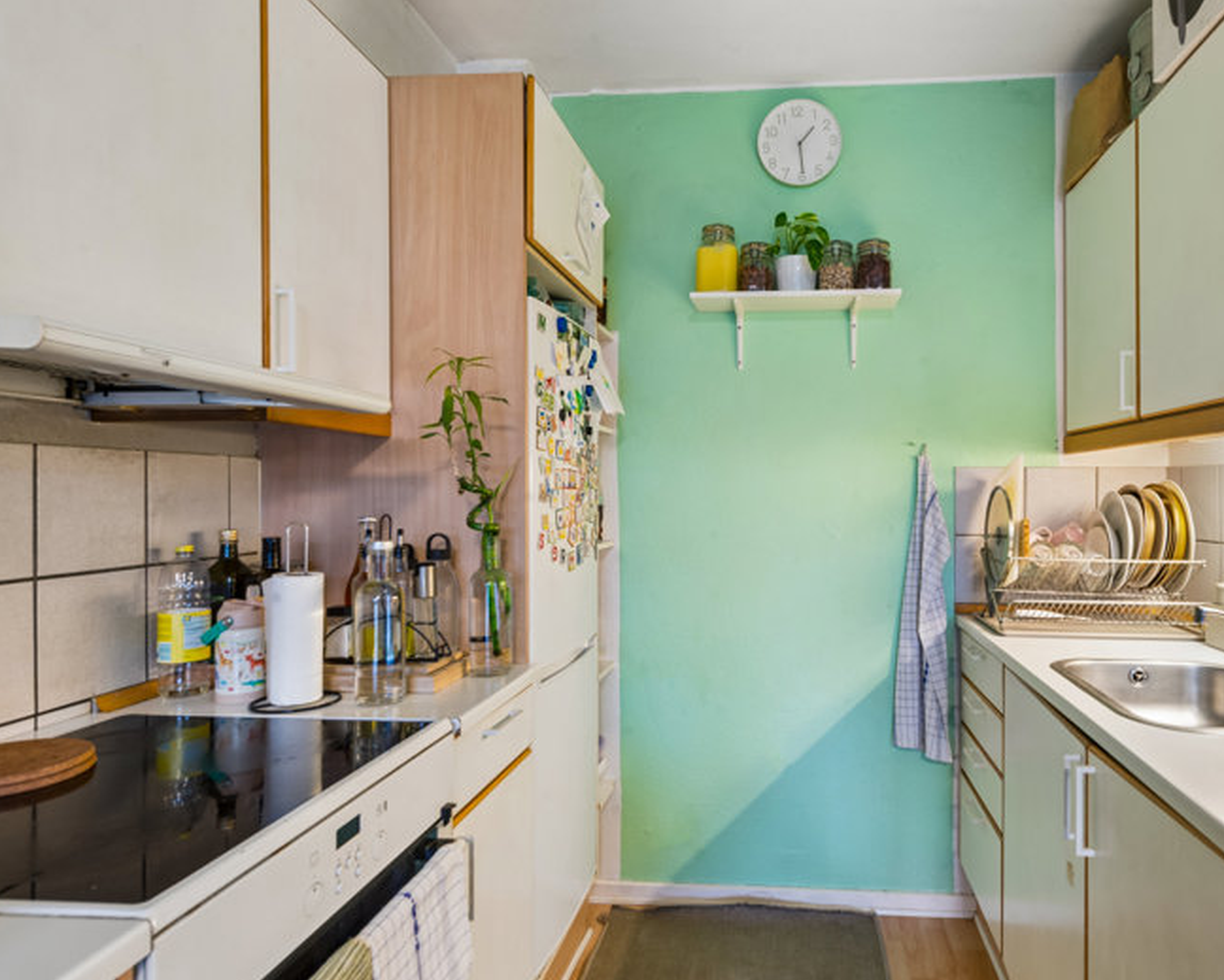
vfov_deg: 63.2
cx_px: 735
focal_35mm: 22
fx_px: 797
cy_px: 501
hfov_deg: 74.2
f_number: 10
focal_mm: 19
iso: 200
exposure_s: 1
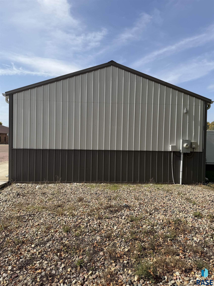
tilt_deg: -1.7
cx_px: 107
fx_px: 198
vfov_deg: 71.6
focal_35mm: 24
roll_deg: -1.1
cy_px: 143
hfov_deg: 56.8
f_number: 1.78
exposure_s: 1/4673
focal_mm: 6.76
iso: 80
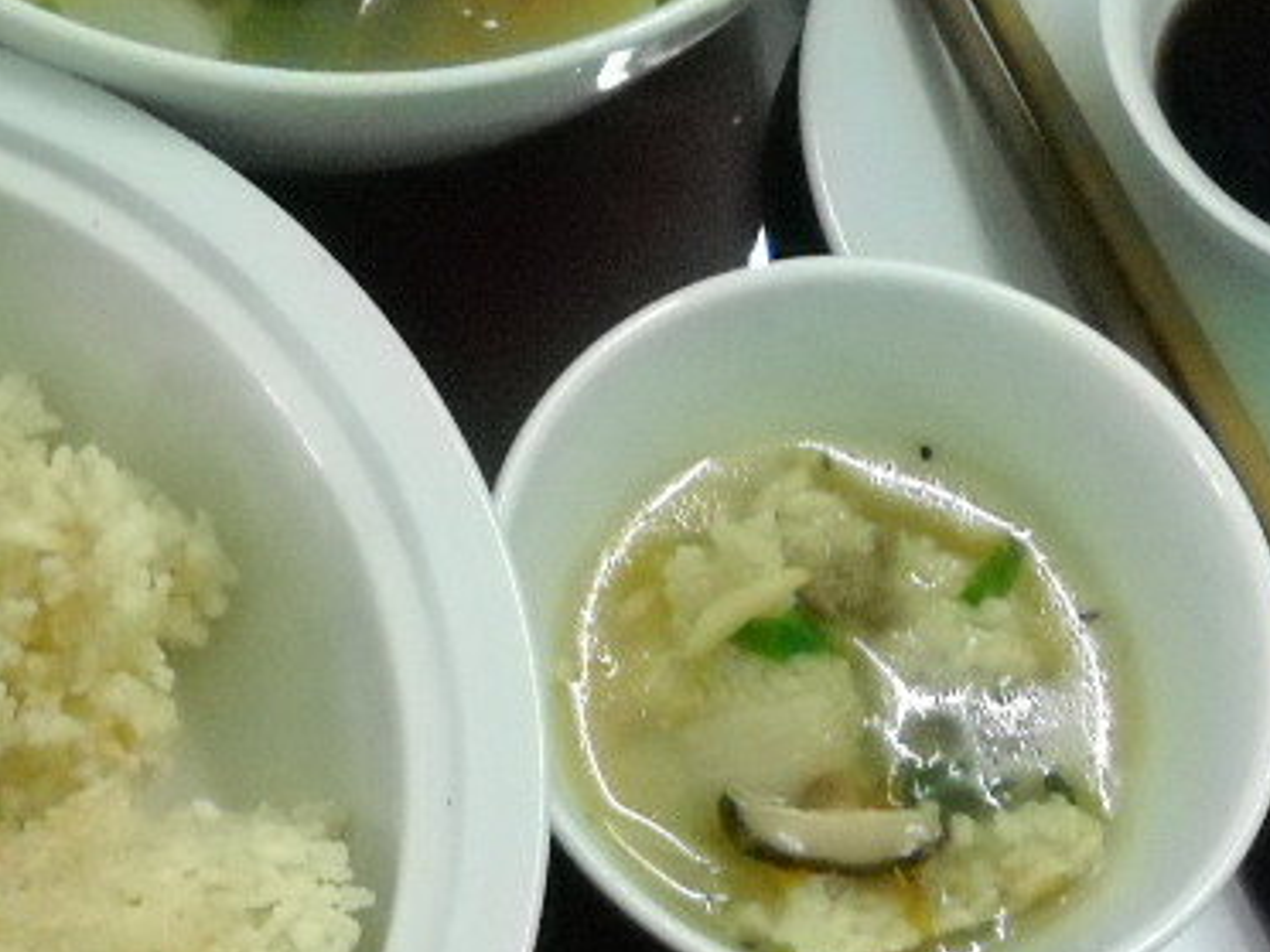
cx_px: 379
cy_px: 259
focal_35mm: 113
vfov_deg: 13.1
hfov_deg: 17.4
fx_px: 4146
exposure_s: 1/61
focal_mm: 6.72
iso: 800
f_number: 3.1
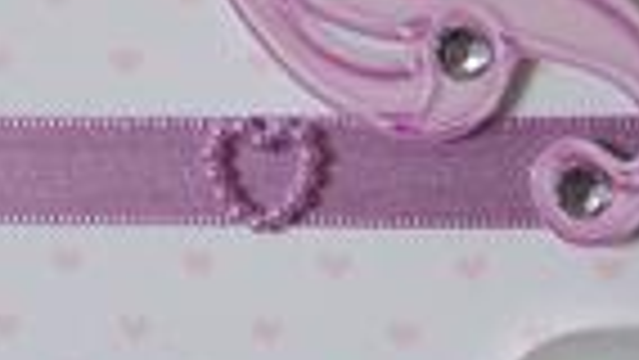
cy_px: 140
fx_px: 2220
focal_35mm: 131
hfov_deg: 16.4
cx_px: 292
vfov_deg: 9.3
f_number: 2.8
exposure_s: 1/30
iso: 140
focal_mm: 6.3
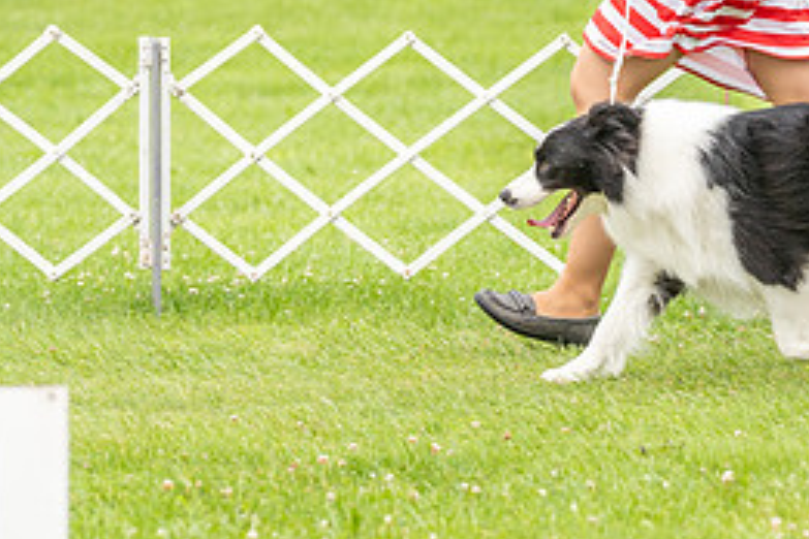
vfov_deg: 3.7
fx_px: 8381
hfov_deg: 5.5
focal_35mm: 373
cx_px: 586
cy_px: -23
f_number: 5
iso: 400
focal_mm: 168
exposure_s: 1/800
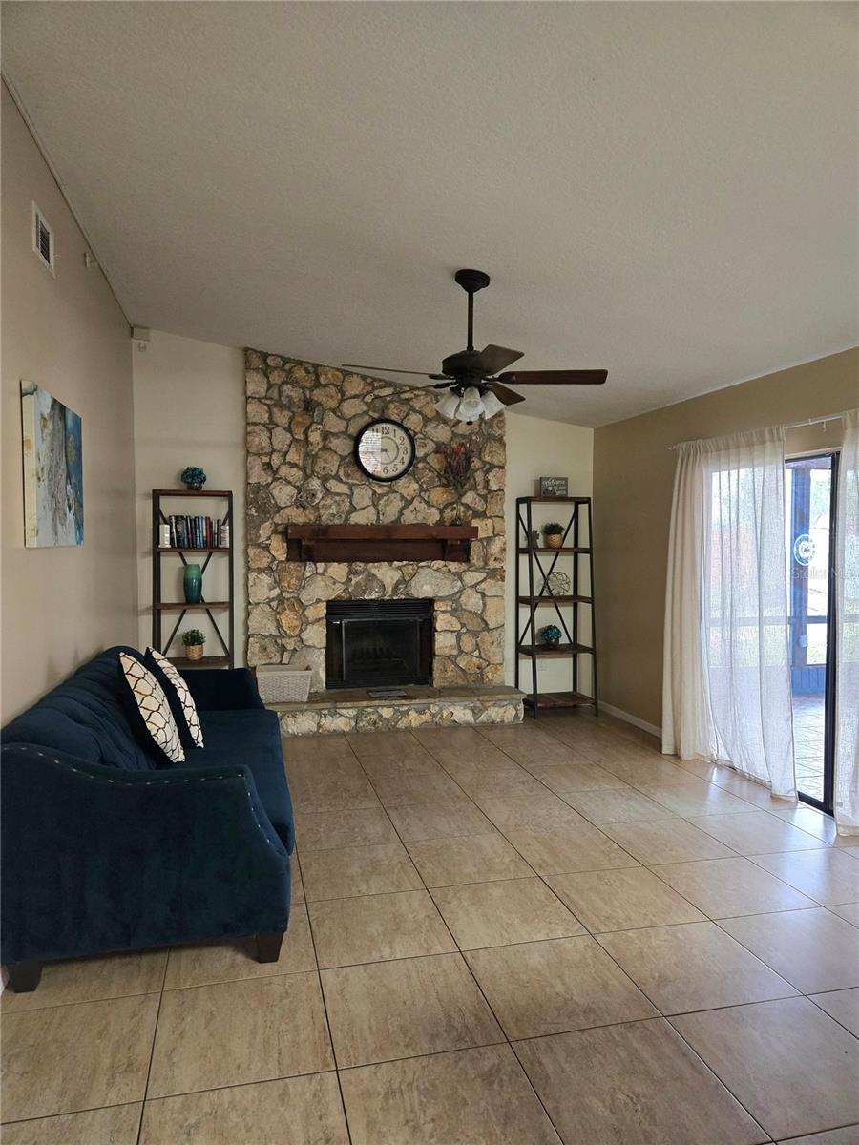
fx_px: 761
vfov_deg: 73.9
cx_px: 430
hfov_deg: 58.9
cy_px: 572
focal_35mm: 23
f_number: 1.8
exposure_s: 1/60.2
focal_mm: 5.4
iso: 800
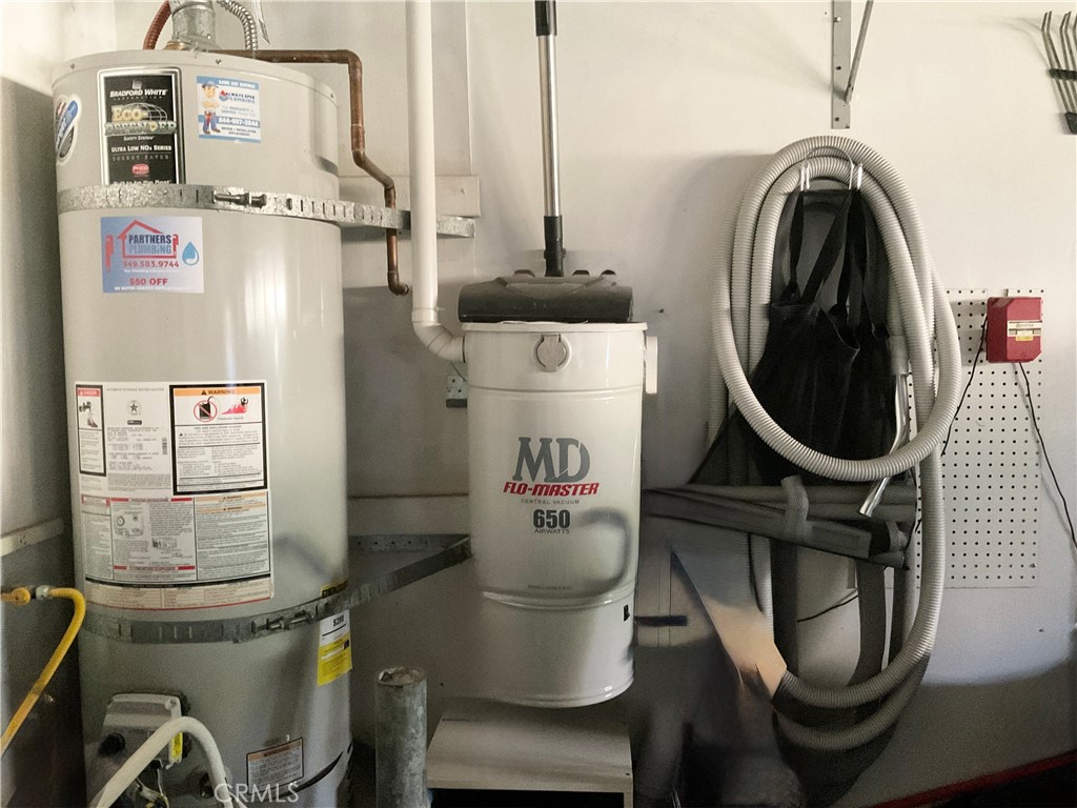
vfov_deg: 48.2
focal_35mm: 29
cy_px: 404
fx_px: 902
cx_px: 538
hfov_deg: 61.7
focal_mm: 3
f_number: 1.8
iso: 640
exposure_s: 1/28
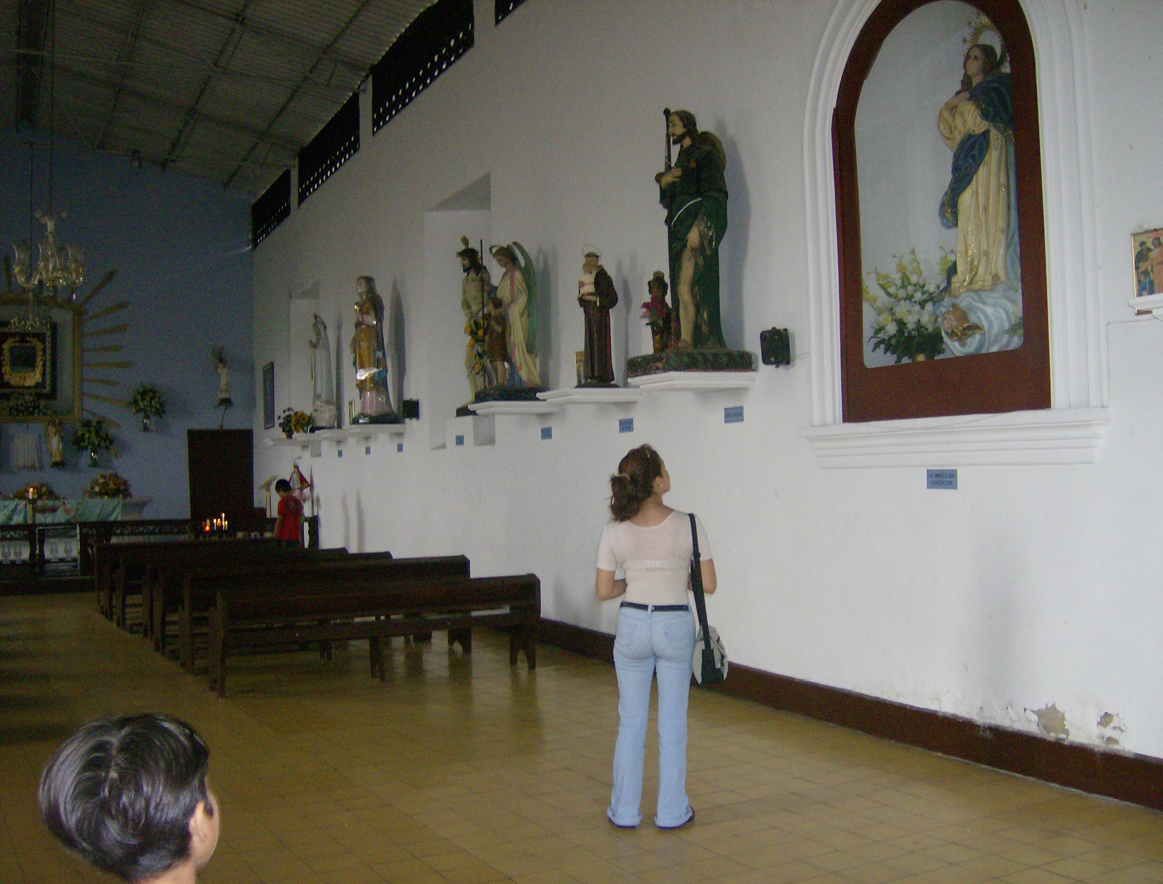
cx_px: 582
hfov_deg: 51.1
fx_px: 1215
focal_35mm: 36
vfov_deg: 40.0
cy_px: 442
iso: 200
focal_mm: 6
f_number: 2.8
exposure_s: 1/60
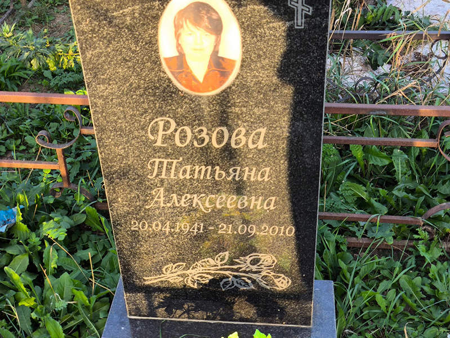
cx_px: 225
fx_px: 650
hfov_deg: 38.2
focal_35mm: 50
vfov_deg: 29.1
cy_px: 169
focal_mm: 4.71
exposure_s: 1/179
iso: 50
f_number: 1.7
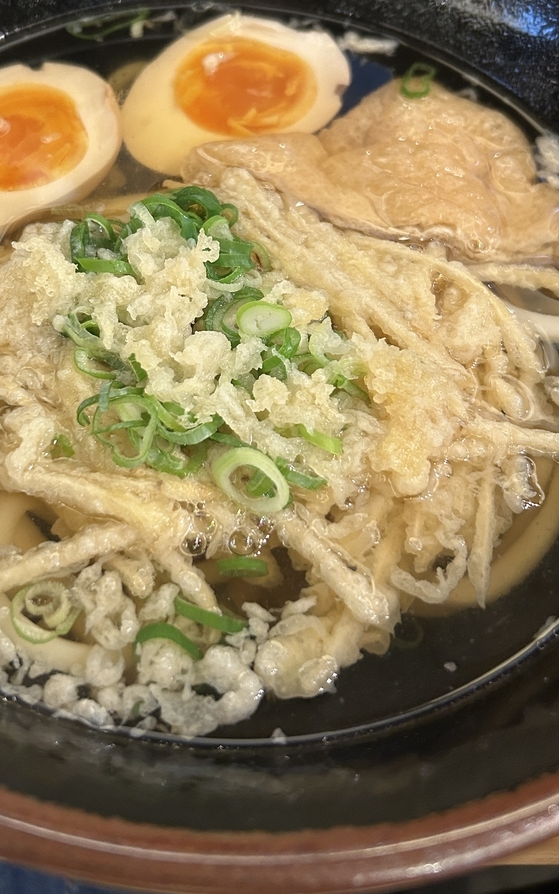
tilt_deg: -57.1
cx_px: 178
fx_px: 902
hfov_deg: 34.1
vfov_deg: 52.3
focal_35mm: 37
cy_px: 346
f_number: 1.5
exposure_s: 1/60
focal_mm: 5.7
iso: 250
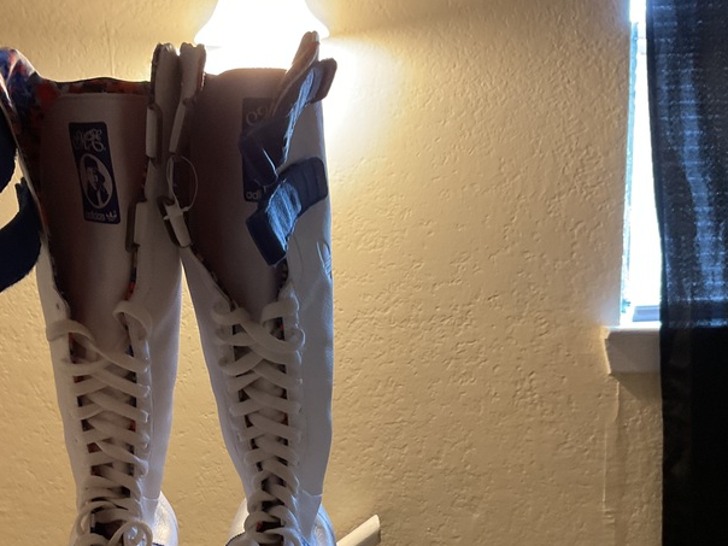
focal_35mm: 48
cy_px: 444
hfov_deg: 38.9
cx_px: 204
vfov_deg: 29.5
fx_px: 1009
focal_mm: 3
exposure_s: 1/40
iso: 200
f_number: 1.8
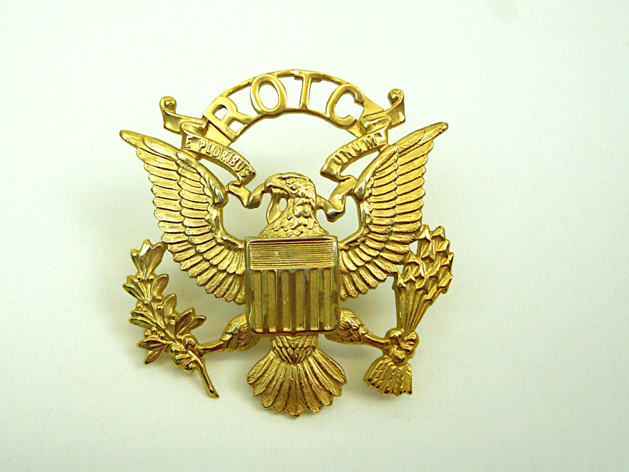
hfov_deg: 63.4
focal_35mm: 28
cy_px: 236
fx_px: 509
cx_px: 314
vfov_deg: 49.7
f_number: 2.8
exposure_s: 1/160
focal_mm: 4.6
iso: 100
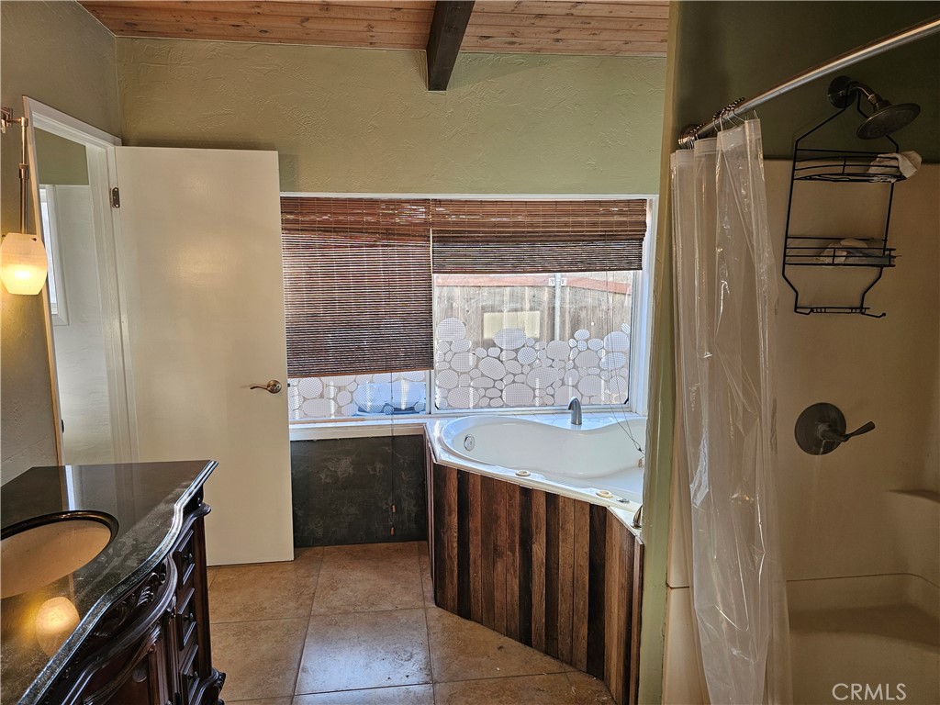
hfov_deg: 73.9
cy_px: 352
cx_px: 470
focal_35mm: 23
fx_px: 625
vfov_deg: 58.9
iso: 50
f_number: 1.7
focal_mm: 6.3
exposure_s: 1/120
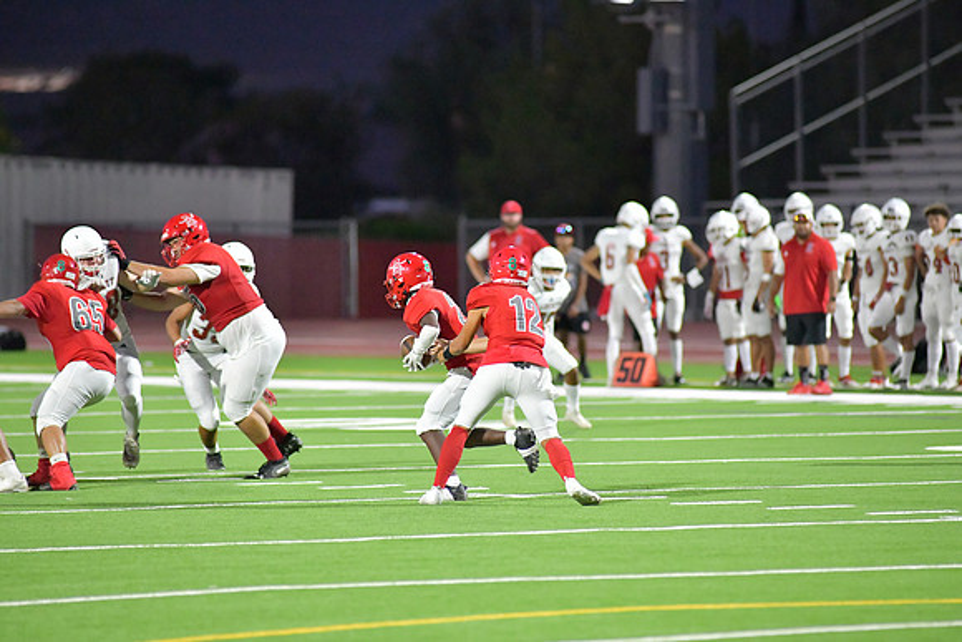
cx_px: 481
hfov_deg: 6.9
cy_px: 321
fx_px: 8018
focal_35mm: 300
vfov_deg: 4.6
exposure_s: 1/1250
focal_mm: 300
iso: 12800
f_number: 3.5
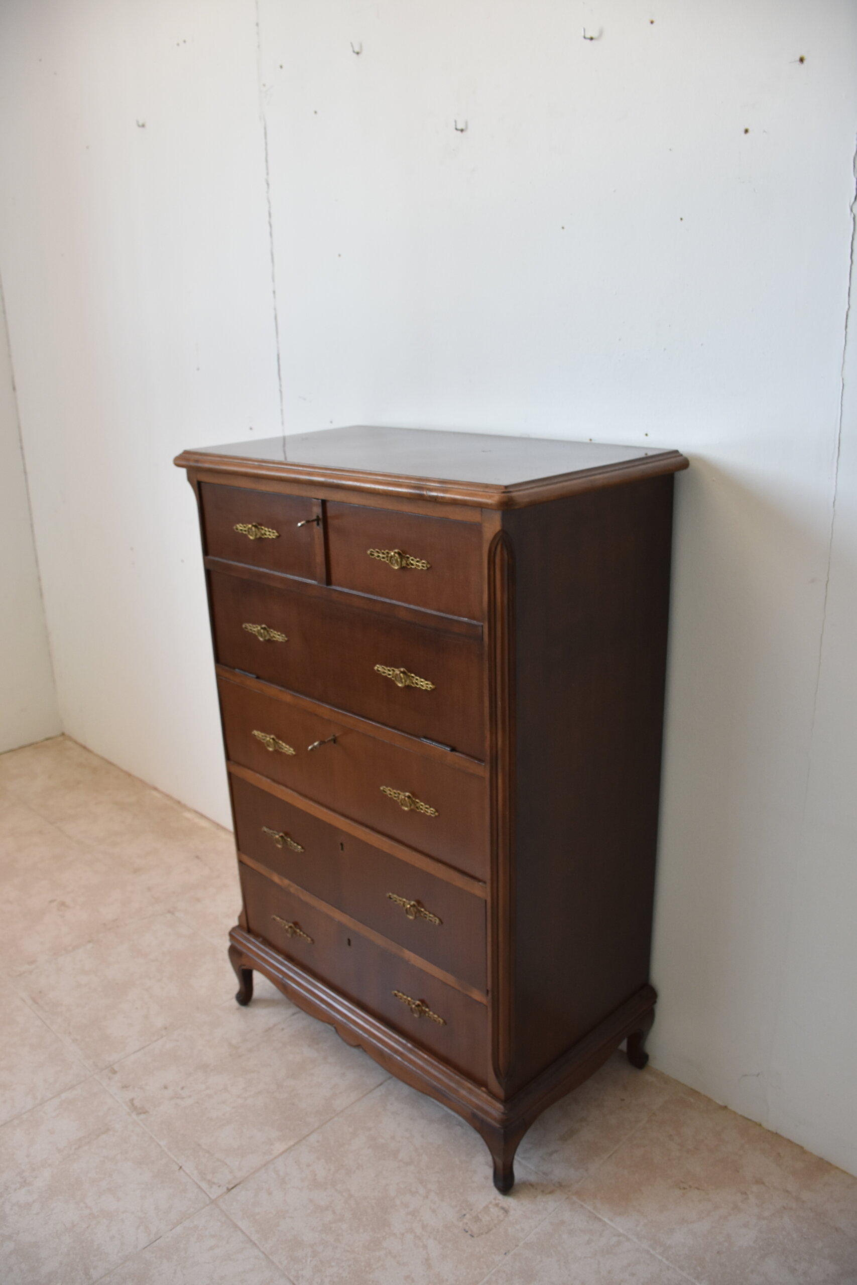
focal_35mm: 27
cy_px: 642
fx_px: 964
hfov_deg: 47.9
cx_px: 428
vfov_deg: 67.4
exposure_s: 1/80
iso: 800
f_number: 4.5
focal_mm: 18
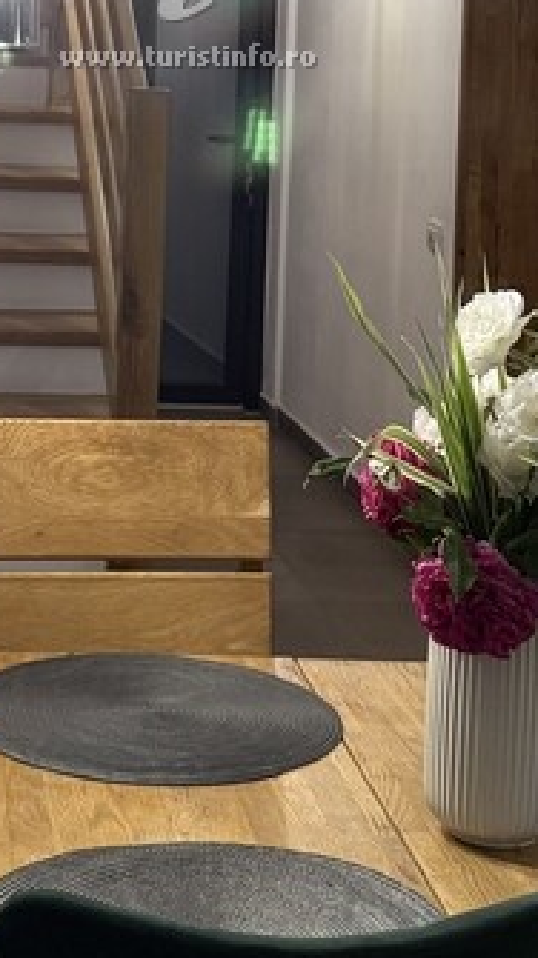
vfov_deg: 24.9
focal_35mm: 80
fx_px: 2032
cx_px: 143
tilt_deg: +3.2
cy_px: -69
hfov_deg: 15.0
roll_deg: -2.8
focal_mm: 6.76
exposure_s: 1/50
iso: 200
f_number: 1.78
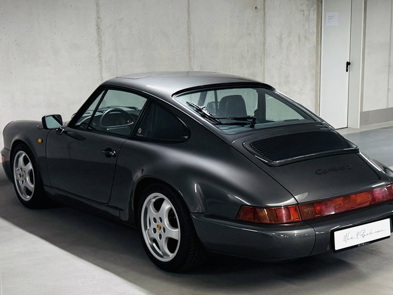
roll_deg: +2.0
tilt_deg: -12.5
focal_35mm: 26
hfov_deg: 67.3
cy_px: 150
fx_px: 295
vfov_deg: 53.1
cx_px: 206
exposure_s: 1/100
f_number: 1.78
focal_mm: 6.76
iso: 250
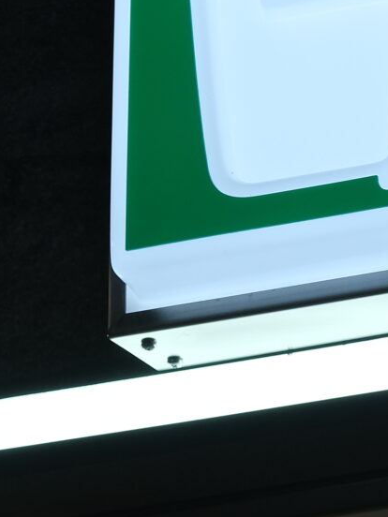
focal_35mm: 370
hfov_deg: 4.0
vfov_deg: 5.3
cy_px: -164
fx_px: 5530
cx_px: 476
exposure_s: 1/150
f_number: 5
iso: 320
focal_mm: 55
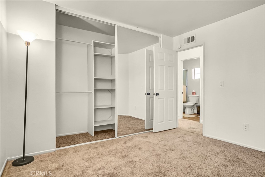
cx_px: 132
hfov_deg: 73.7
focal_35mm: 24
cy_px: 88
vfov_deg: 53.1
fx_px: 177
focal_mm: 16
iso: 400
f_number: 8
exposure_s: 1/40
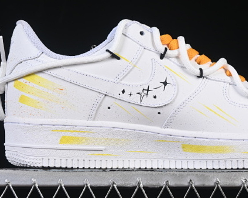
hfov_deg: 14.5
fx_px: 976
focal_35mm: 133
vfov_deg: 11.6
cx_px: 167
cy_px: 73
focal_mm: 50
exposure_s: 1/80
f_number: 8
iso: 160
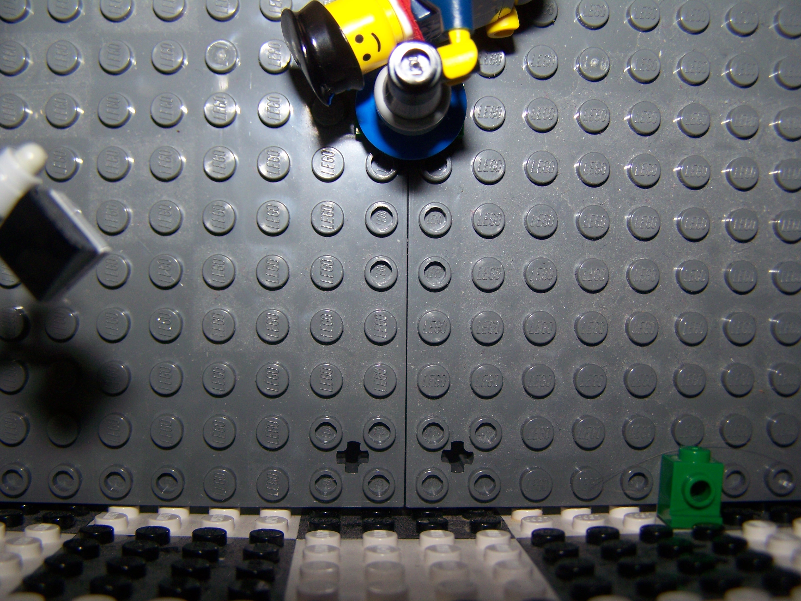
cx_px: 400
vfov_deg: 37.7
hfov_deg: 49.0
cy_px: 300
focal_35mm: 38
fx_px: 879
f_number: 2.8
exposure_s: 1/60
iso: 80
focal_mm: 6.3
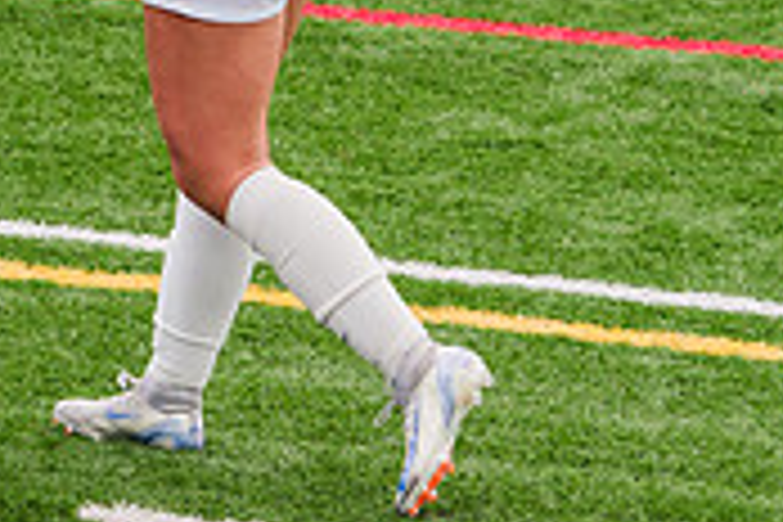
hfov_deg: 3.1
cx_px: 140
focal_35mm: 668
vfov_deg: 2.1
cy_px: -151
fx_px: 14528
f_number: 5.6
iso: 1250
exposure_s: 1/1600
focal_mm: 200
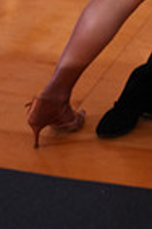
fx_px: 754
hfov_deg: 10.9
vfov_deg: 14.3
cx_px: 258
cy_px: -235
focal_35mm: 119
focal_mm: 29
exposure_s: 1/200
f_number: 5.6
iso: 2500
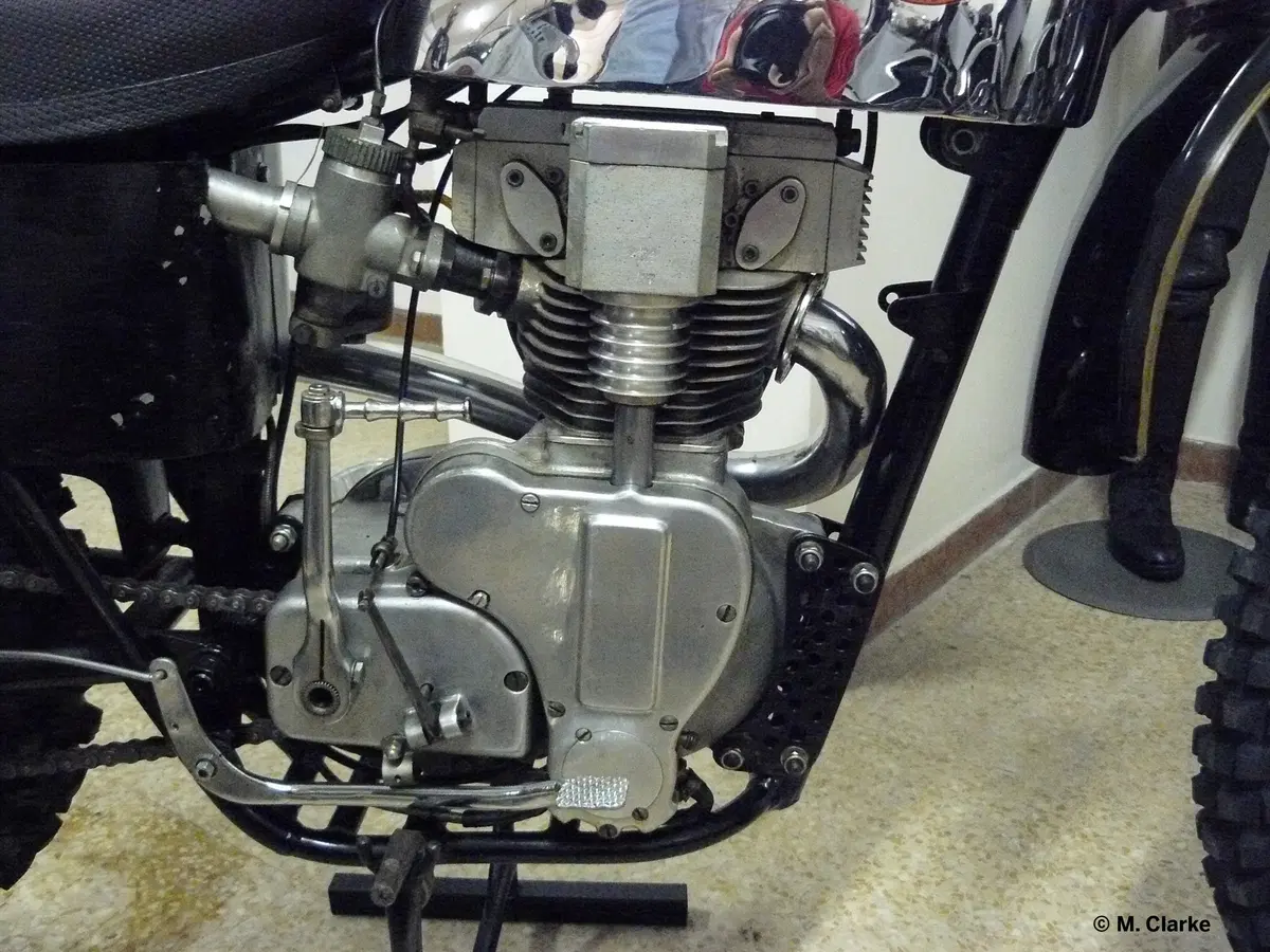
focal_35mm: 36
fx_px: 1321
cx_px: 635
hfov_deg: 51.4
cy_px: 476
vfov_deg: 39.7
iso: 800
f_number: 2.8
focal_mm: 6
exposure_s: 1/15
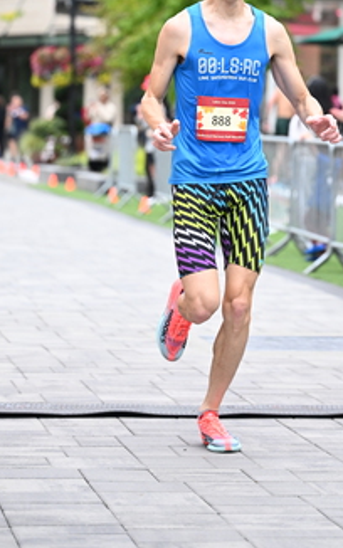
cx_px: 235
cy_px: 111
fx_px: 2496
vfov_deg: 12.5
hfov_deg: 7.9
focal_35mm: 167
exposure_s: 1/800
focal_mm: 97
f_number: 2.8
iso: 1600
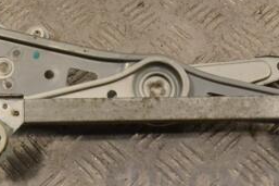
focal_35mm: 77
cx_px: 86
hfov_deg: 26.1
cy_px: 38
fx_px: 596
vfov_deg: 17.6
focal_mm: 22
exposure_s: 1/500
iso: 3200
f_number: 11
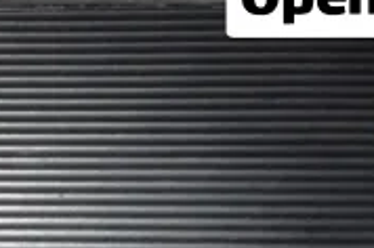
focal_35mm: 105
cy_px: 340
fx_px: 1089
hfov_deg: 18.4
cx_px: -90
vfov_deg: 12.5
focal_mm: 4.74
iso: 551
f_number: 1.79
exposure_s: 1/24
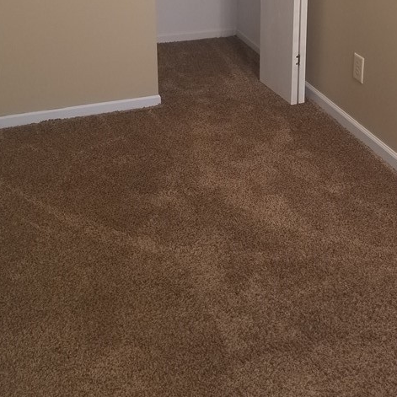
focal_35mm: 50
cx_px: 207
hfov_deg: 34.0
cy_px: 10
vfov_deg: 31.7
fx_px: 649
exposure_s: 1/24
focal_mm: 4.25
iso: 100
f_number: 1.7
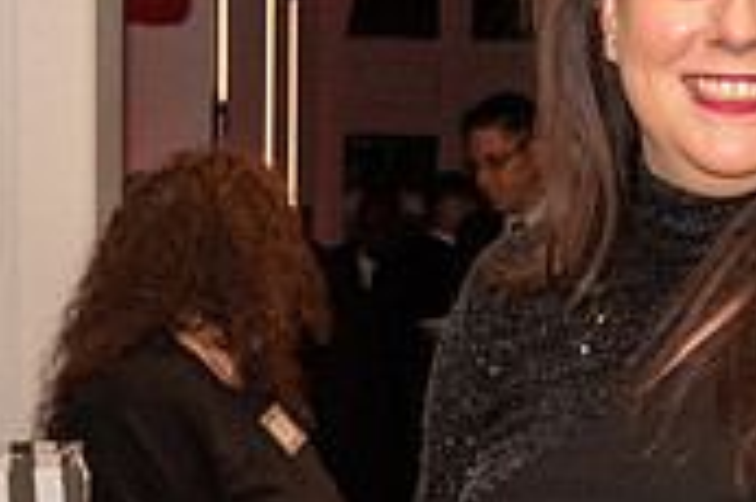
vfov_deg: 10.3
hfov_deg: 15.6
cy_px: 526
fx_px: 2748
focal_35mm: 131
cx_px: 520
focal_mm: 26
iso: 2000
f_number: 10
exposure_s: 1/100
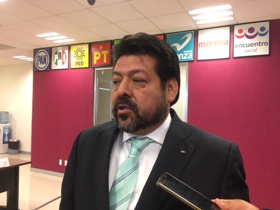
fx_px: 235
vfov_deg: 48.2
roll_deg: -1.9
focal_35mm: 29
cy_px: 105
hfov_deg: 61.7
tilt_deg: +0.9
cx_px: 140
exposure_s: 1/30
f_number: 2.2
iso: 125
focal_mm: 4.15
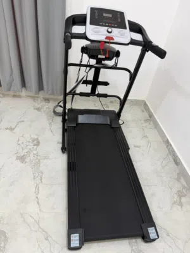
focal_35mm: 24
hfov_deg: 56.8
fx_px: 176
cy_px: 126
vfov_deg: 71.6
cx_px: 95
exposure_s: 1/50
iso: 160
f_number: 1.78
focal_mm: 6.76
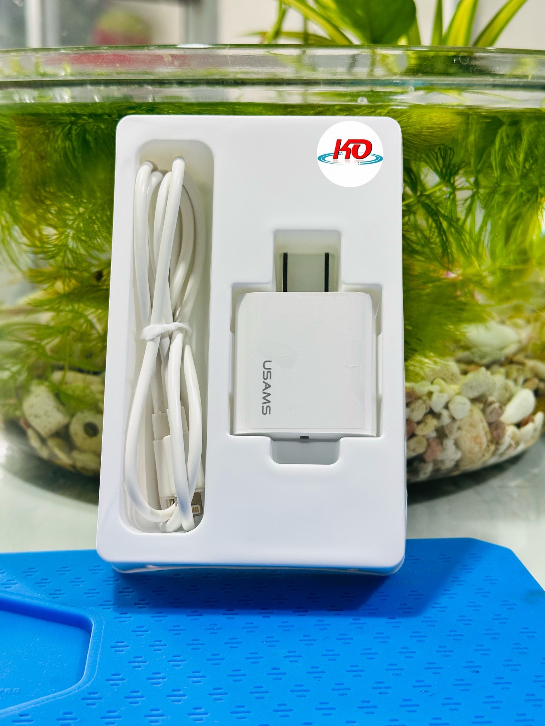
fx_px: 1029
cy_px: 356
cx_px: 270
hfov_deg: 29.7
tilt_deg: -10.9
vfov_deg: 38.9
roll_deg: -1.3
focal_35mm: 49
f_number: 1.78
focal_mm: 6.86
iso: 80
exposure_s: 1/100
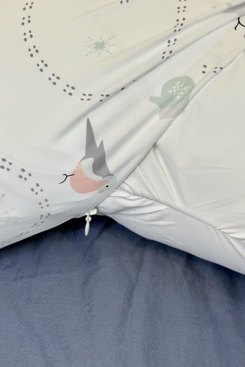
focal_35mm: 66
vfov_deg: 30.4
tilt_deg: -38.8
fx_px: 674
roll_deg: -9.7
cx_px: 132
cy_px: 142
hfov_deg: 20.6
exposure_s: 1/120
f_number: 1.78
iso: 64
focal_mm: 6.76
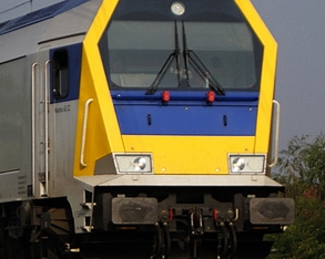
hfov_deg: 7.1
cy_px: 206
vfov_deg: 5.7
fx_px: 2601
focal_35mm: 271
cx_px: -126
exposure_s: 1/250
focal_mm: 55
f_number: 5.6
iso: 100
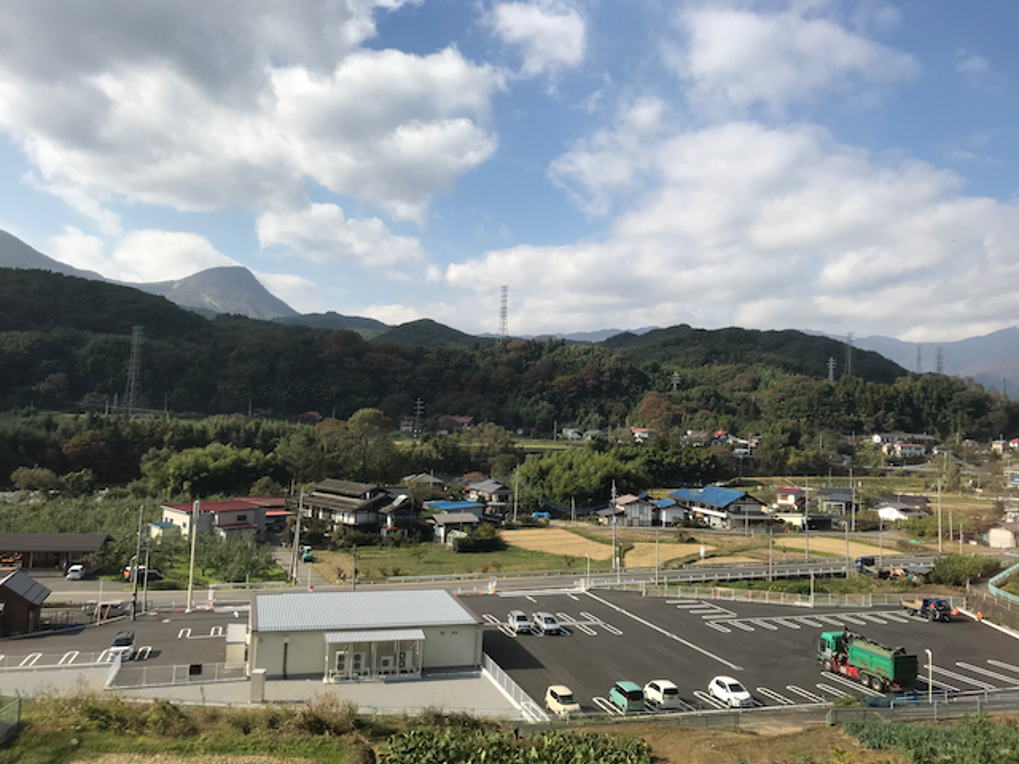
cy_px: 382
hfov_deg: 63.4
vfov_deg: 49.7
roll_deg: -0.4
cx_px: 510
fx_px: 824
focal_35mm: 28
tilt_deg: +3.4
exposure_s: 1/2083
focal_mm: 3.99
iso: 20
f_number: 1.8
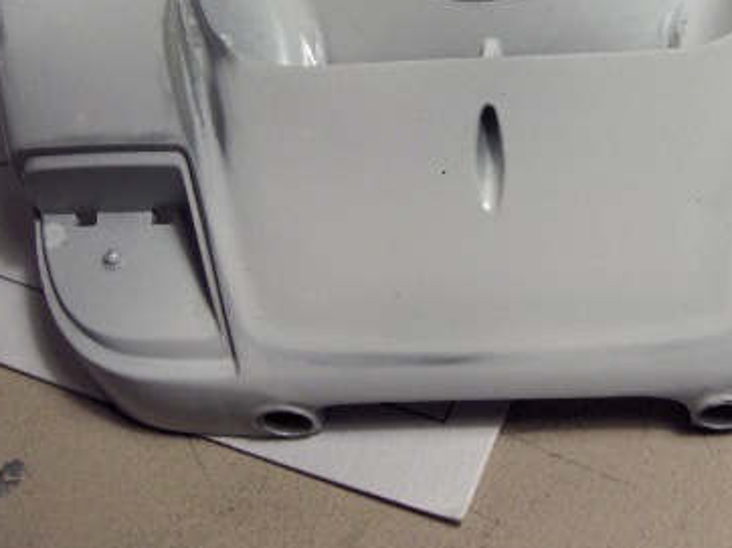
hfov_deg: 27.7
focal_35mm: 69
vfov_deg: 21.1
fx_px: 1458
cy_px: 125
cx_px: 558
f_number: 2.8
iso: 100
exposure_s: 1/153
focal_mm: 8
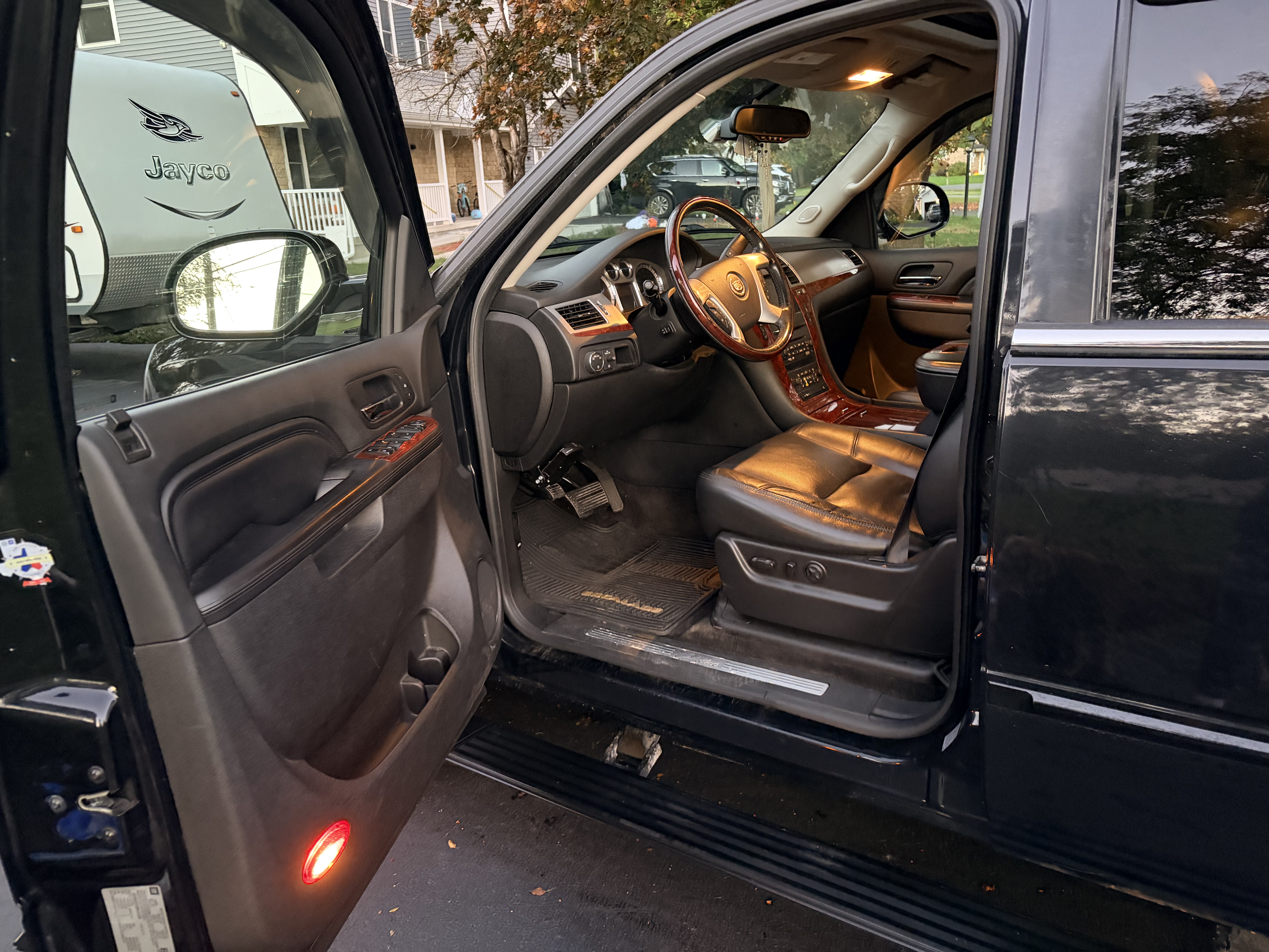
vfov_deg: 53.1
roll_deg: +4.0
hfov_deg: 67.3
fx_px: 953
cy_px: 476
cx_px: 634
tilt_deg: -16.9
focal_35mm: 26
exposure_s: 1/30
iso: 800
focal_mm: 5.96
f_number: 1.6
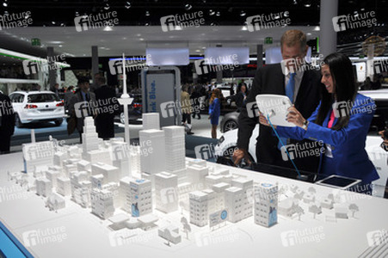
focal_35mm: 30
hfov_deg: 62.0
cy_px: 129
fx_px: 323
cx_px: 194
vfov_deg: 43.5
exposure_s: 1/200
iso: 200
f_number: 7.1
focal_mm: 20
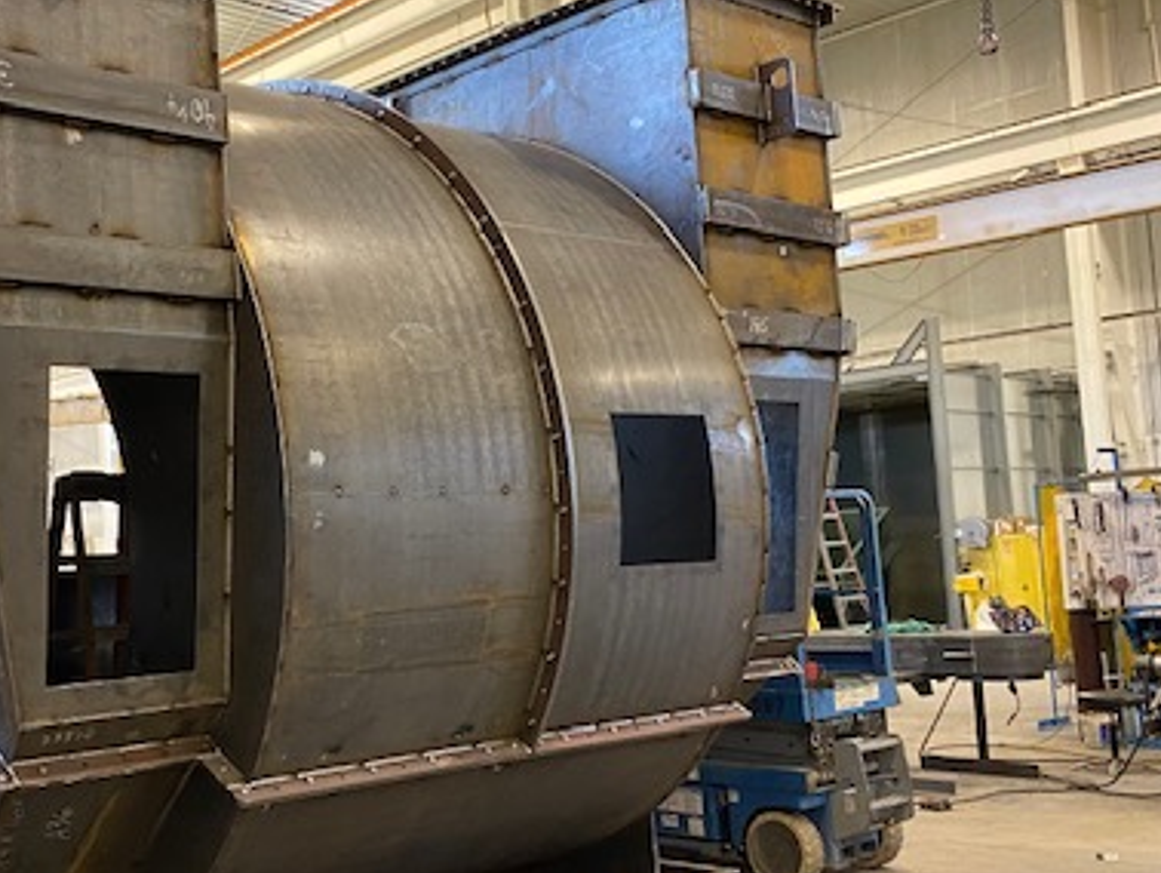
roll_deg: +3.5
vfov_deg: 32.9
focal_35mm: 44
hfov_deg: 41.6
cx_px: 283
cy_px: 480
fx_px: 1477
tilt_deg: +4.0
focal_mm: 4.25
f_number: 1.8
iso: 320
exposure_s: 1/60
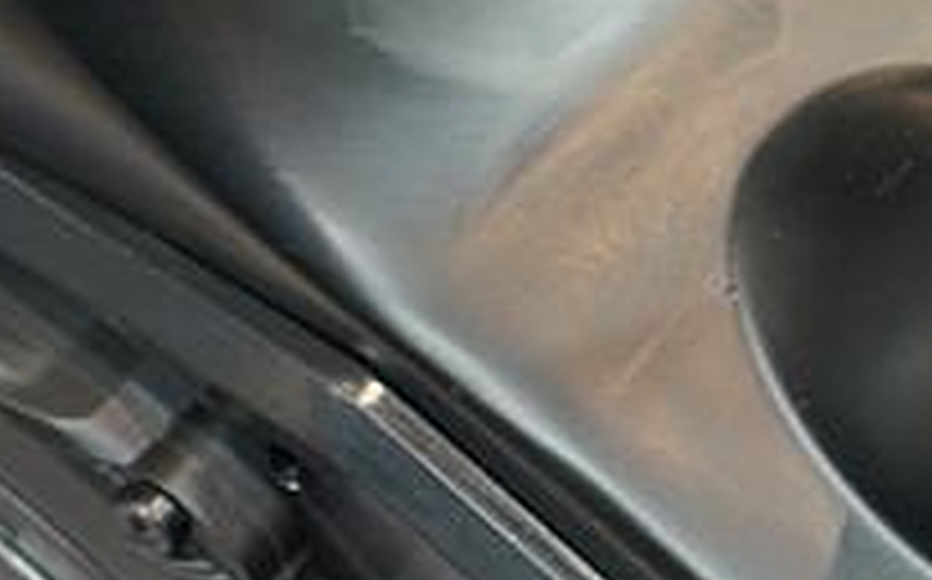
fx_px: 10253
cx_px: 837
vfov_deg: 3.2
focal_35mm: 404
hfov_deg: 5.2
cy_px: 256
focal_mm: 105
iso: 1600
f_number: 4
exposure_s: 1/125
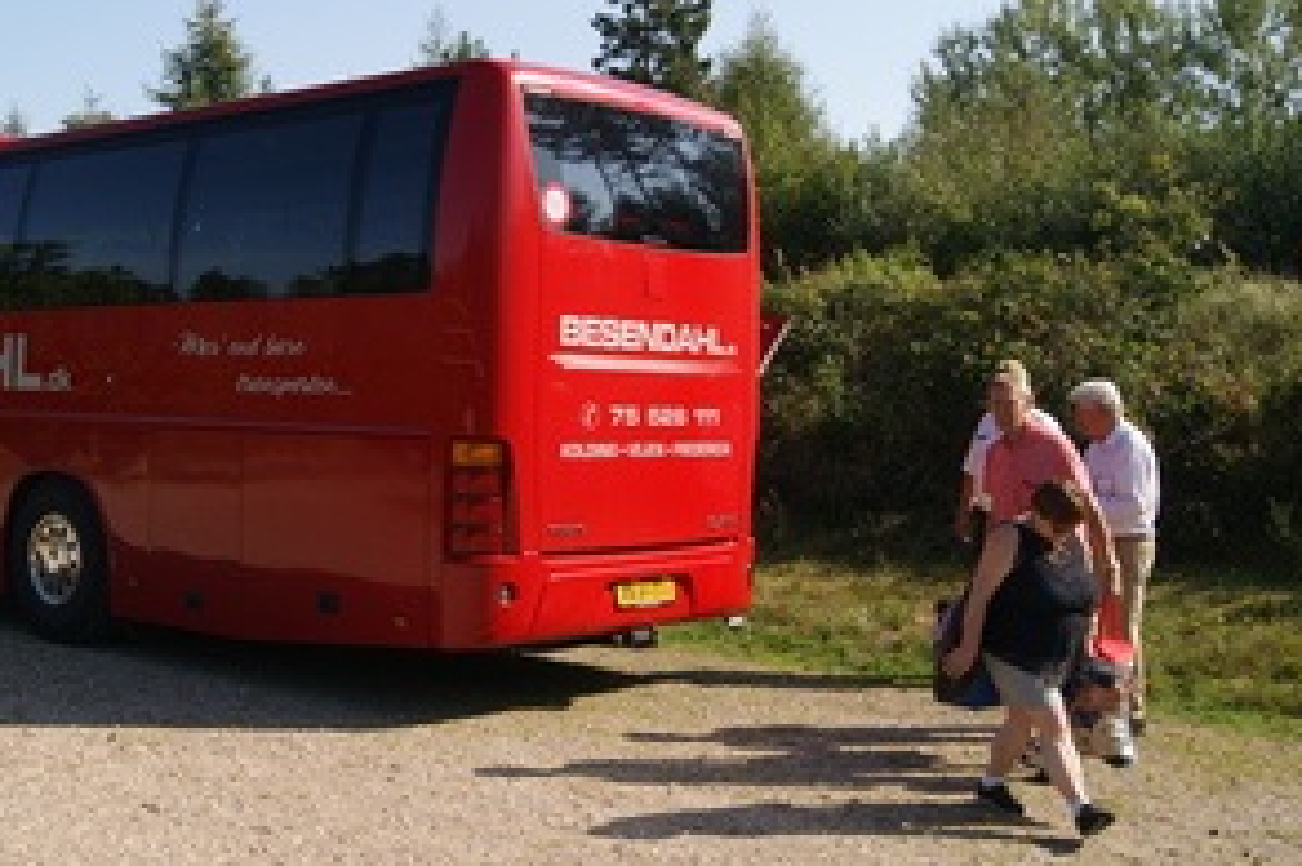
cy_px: 364
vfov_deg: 29.8
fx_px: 1627
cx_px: 422
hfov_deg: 43.0
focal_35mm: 45
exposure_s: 1/100
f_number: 10
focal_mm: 22
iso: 100
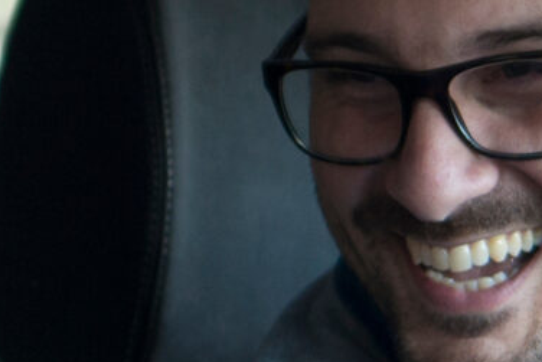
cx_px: 582
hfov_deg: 14.7
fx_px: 2048
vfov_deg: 10.0
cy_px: 344
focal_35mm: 136
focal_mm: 20
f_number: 1.6
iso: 320
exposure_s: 1/250
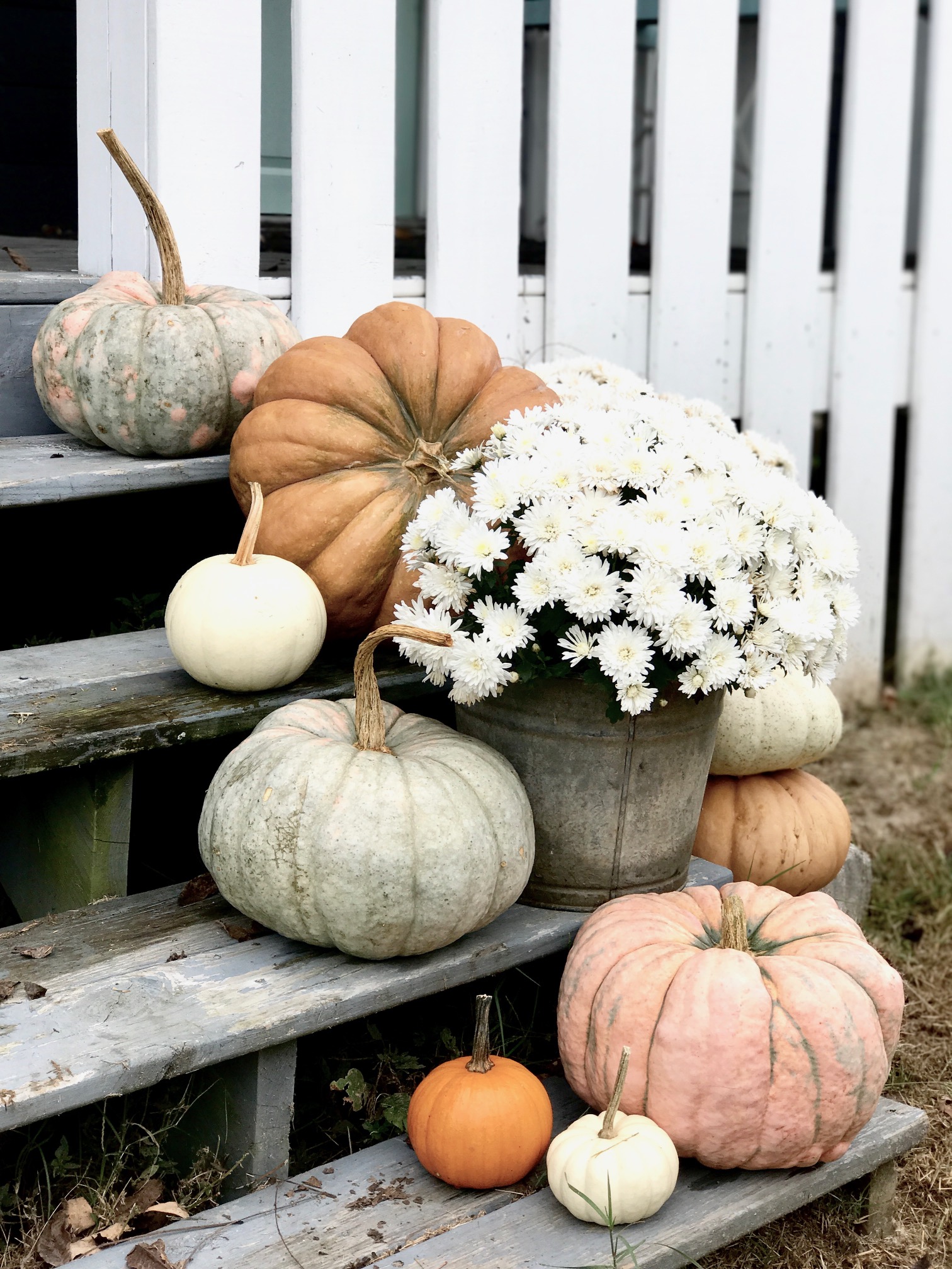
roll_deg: -1.7
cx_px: 476
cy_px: 634
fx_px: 2090
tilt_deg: -11.0
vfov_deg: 33.8
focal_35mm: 57
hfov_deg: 25.7
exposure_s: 1/176
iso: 20
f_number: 2.8
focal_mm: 6.6
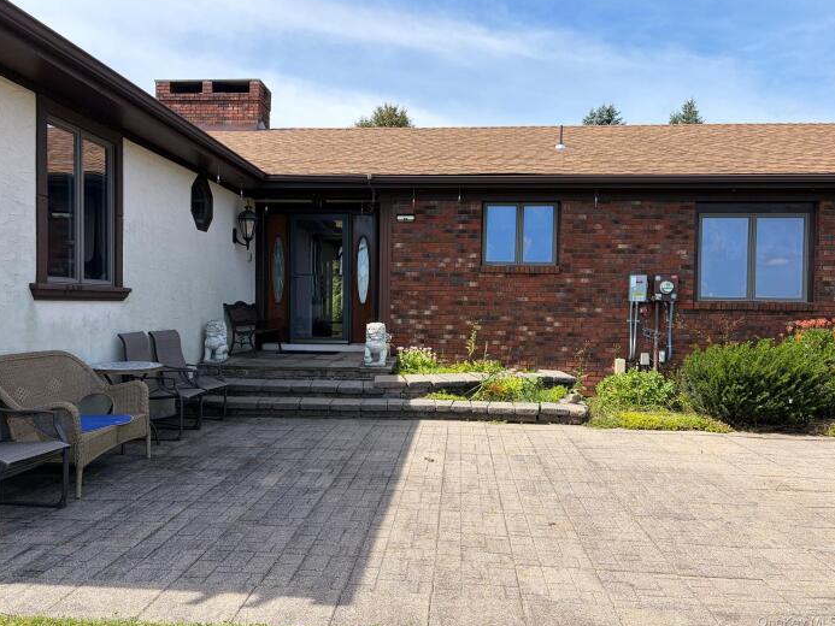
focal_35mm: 27
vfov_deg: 51.4
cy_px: 307
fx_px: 651
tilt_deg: -0.3
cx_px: 410
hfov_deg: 65.3
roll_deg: +0.8
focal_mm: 5.96
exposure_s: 1/1901
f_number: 1.6
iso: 50
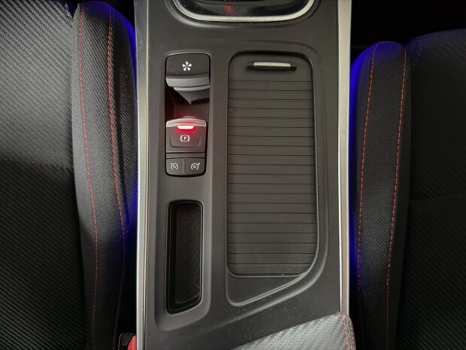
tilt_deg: -87.5
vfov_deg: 56.8
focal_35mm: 24
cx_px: 233
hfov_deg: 71.6
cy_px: 175
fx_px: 323
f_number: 1.78
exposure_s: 1/17
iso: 2000
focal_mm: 6.76
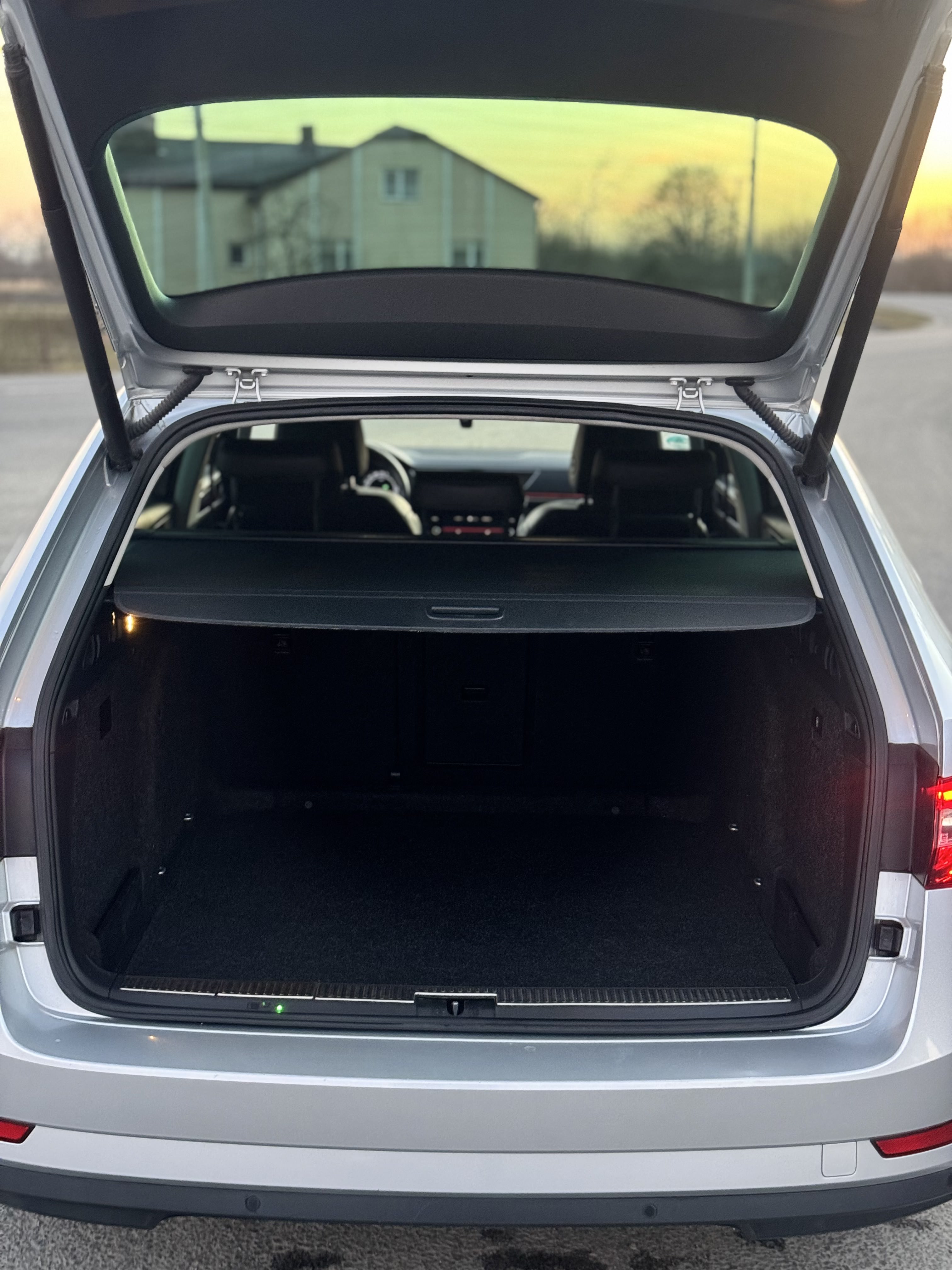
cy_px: 635
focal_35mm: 48
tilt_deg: -10.3
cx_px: 476
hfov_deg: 30.3
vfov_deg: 39.7
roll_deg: -1.3
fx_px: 1760
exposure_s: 1/40
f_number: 1.78
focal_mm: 6.76
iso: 500
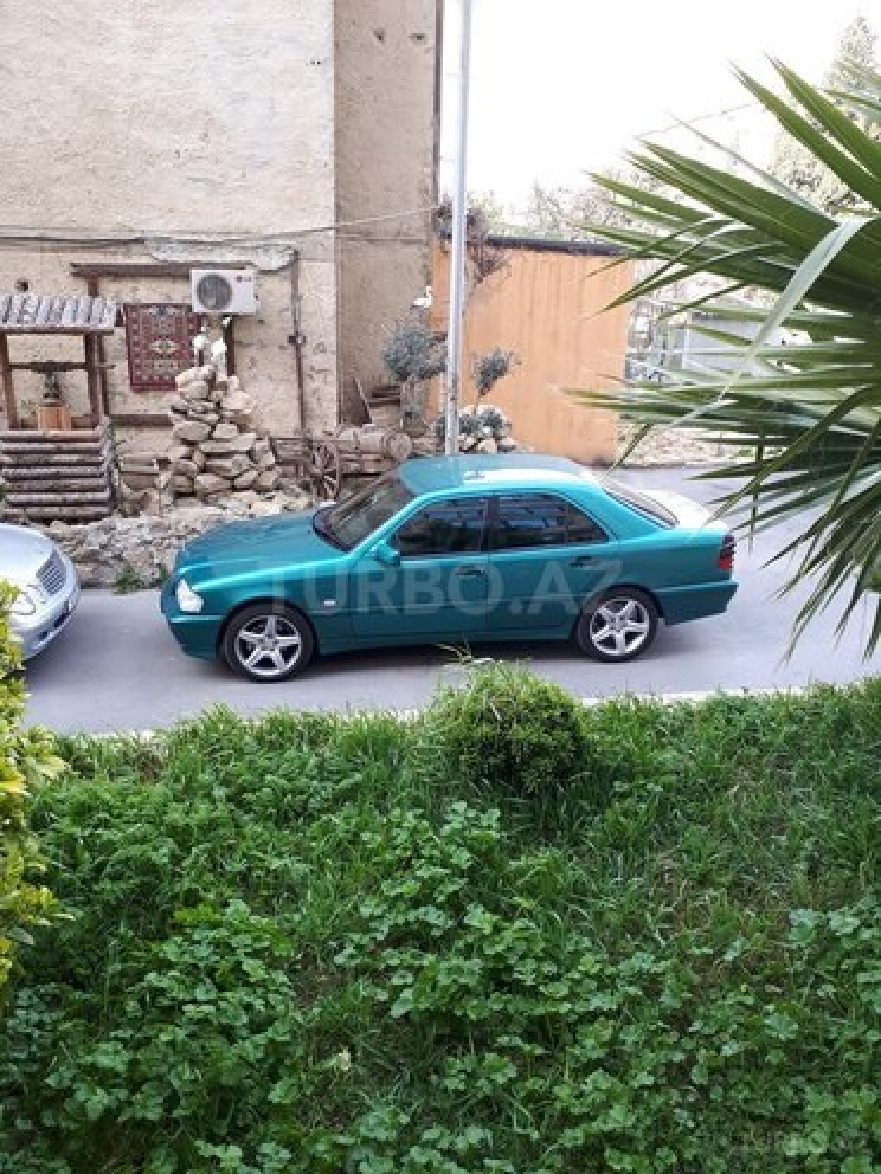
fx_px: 916
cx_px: 440
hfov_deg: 51.4
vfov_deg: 65.3
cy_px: 587
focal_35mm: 27
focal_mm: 3.6
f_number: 1.9
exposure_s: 1/100
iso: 40
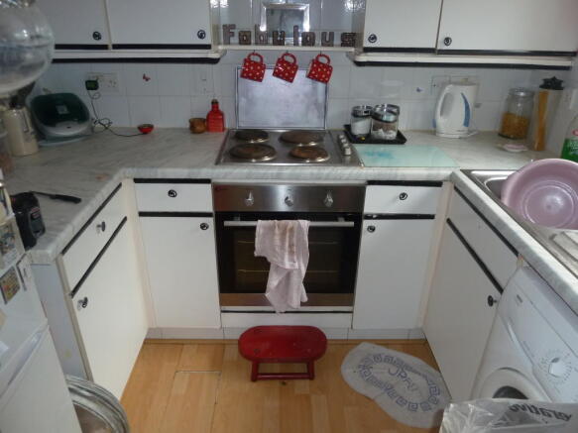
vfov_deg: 54.9
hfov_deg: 69.4
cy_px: 216
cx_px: 289
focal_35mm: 25
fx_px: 417
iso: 160
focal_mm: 4.1
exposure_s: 1/30
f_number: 3.3
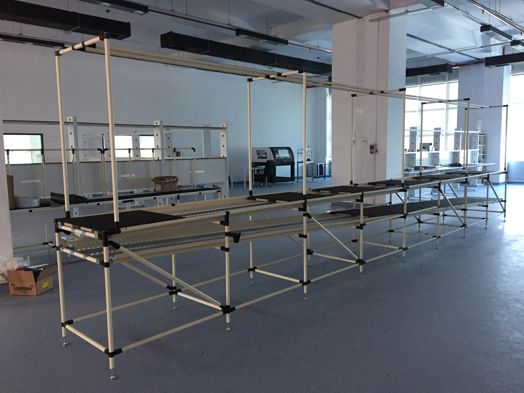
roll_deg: +0.1
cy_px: 196
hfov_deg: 61.7
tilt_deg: -6.0
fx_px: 439
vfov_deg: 48.2
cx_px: 262
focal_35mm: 29
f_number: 2.2
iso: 200
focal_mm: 4.15
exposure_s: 1/33
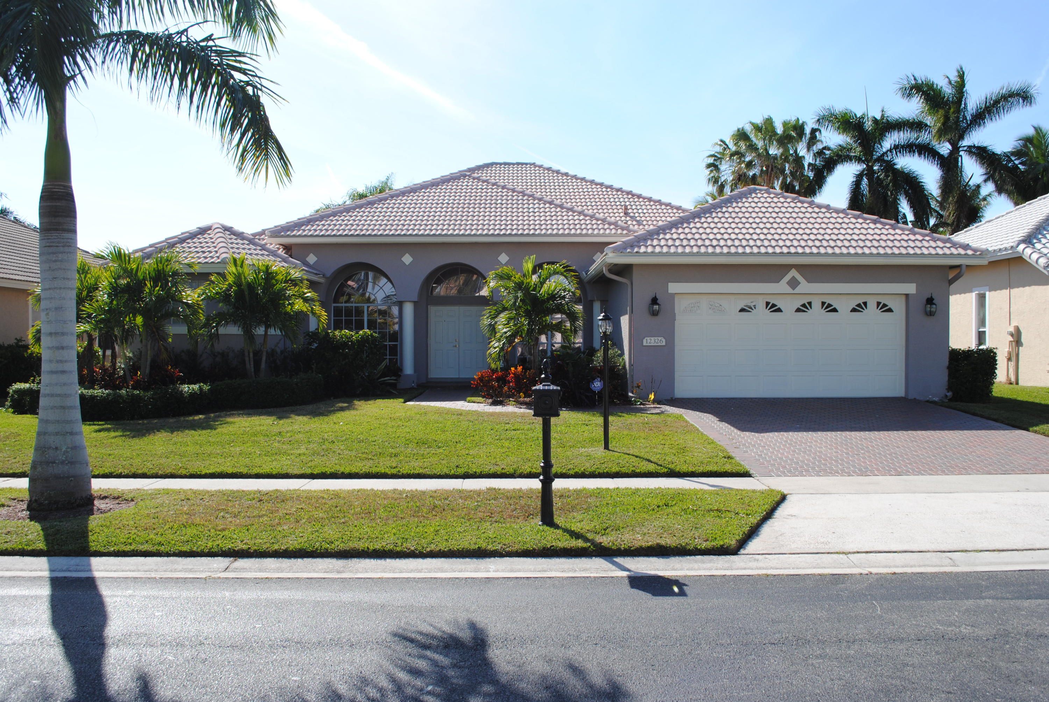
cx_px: 524
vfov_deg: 40.1
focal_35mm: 33
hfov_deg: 57.2
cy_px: 351
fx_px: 963
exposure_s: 1/250
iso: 100
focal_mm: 22
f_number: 8
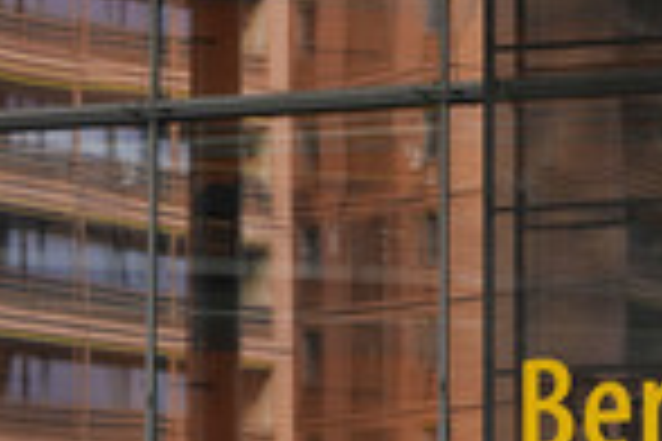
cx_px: 934
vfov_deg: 7.1
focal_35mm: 193
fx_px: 3549
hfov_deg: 10.4
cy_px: 400
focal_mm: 63
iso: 640
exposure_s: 1/125
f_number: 5.6
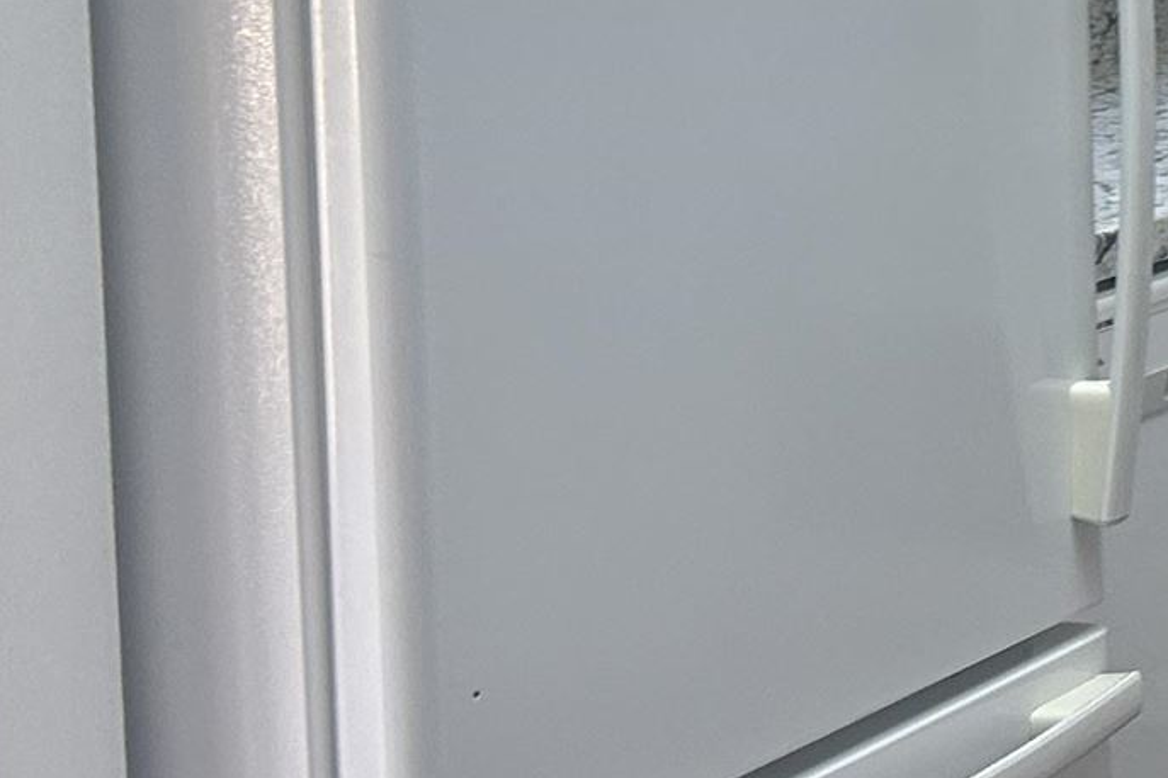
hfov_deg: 13.7
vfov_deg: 11.2
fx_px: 3925
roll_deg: -0.5
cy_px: -88
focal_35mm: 121
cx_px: 2516
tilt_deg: -4.7
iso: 80
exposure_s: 1/121
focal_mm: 5.7
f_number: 1.5
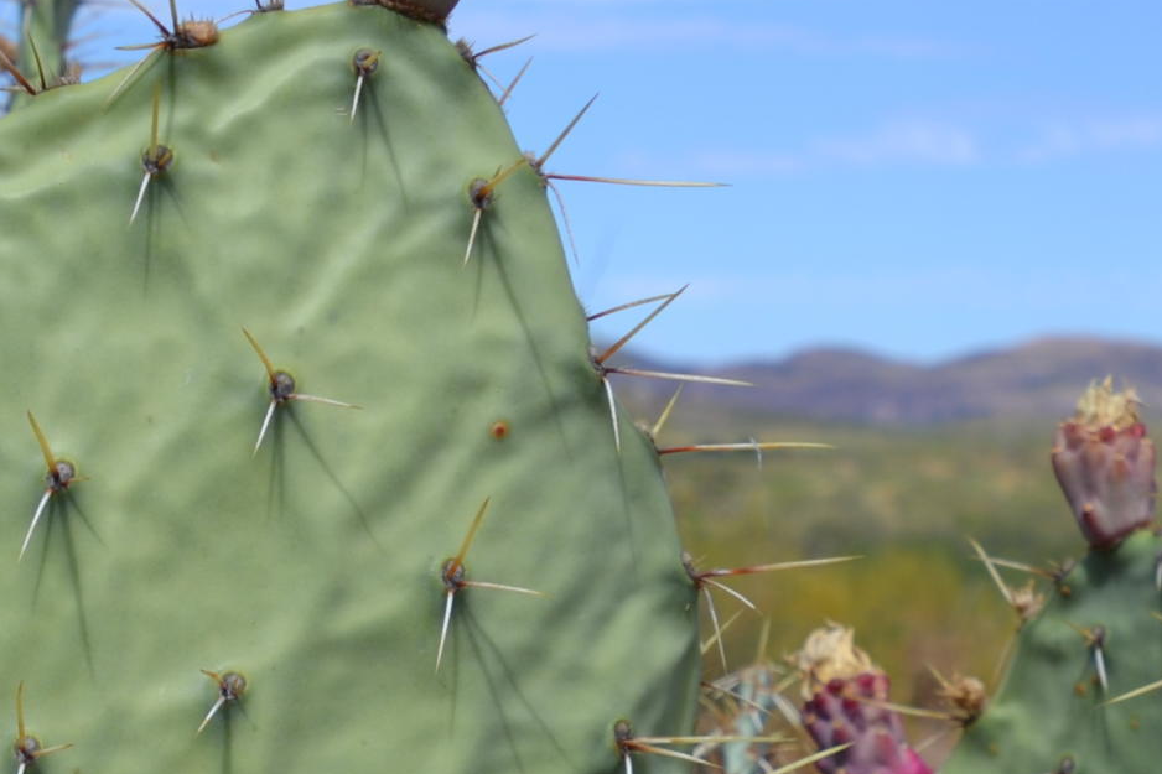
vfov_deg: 10.5
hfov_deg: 15.8
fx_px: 4182
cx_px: 788
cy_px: 779
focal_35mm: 130
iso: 100
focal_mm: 27
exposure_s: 1/250
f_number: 8
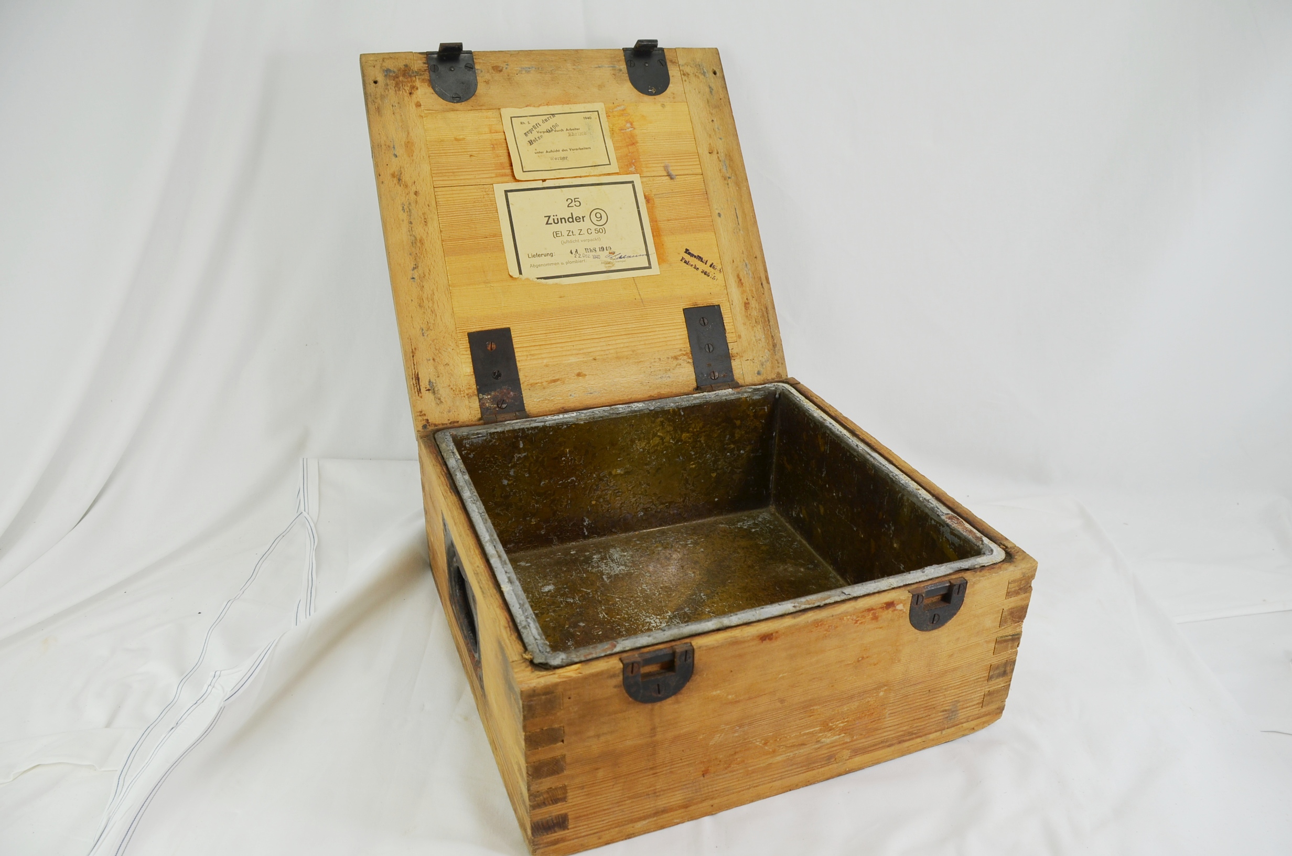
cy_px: 428
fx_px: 967
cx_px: 646
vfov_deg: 47.7
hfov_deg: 67.5
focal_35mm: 27
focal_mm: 18
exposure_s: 1/125
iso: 250
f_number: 5.6
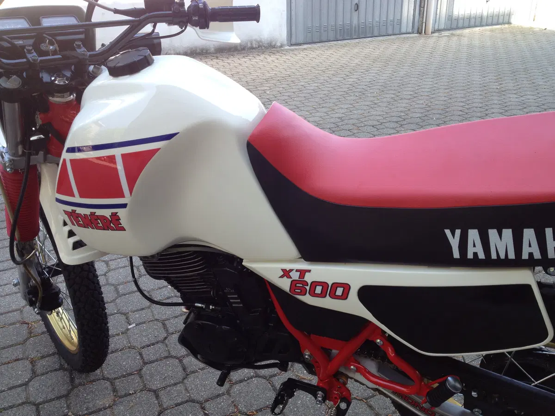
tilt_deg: -25.5
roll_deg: +2.4
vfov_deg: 40.7
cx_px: 278
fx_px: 561
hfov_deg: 52.6
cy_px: 208
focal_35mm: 35
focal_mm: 4.28
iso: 50
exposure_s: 1/203
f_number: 2.4
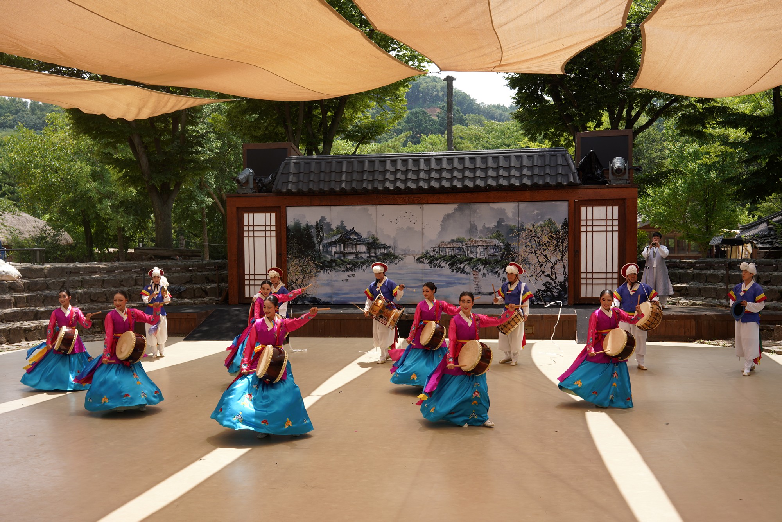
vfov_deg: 37.9
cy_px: 261
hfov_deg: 54.4
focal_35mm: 35
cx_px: 391
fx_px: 760
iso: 200
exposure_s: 1/200
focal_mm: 35
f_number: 9
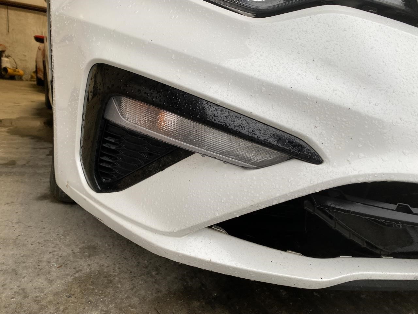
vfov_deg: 53.1
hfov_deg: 67.3
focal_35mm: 26
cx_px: 209
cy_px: 157
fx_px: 314
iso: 100
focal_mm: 4.25
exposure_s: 1/120
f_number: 1.8
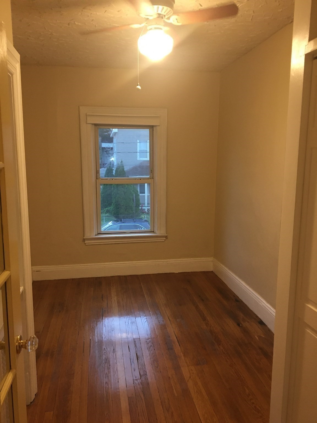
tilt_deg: -9.9
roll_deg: -0.4
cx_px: 158
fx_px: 354
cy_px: 212
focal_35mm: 29
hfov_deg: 48.2
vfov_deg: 61.7
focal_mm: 4.15
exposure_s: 1/30
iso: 125
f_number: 2.2
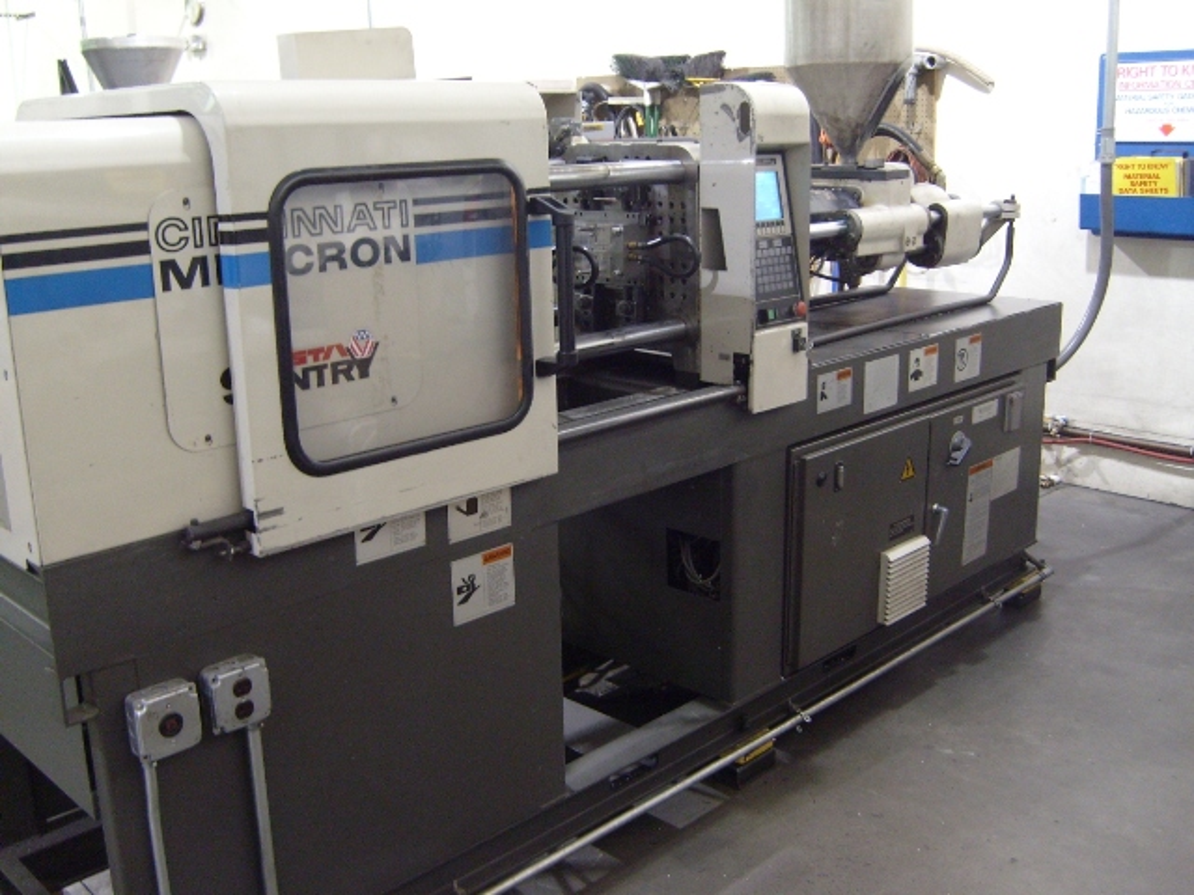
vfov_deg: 40.7
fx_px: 1207
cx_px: 597
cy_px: 448
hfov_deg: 52.6
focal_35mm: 35
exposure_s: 1/8
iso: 200
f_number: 2.8
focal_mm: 5.8
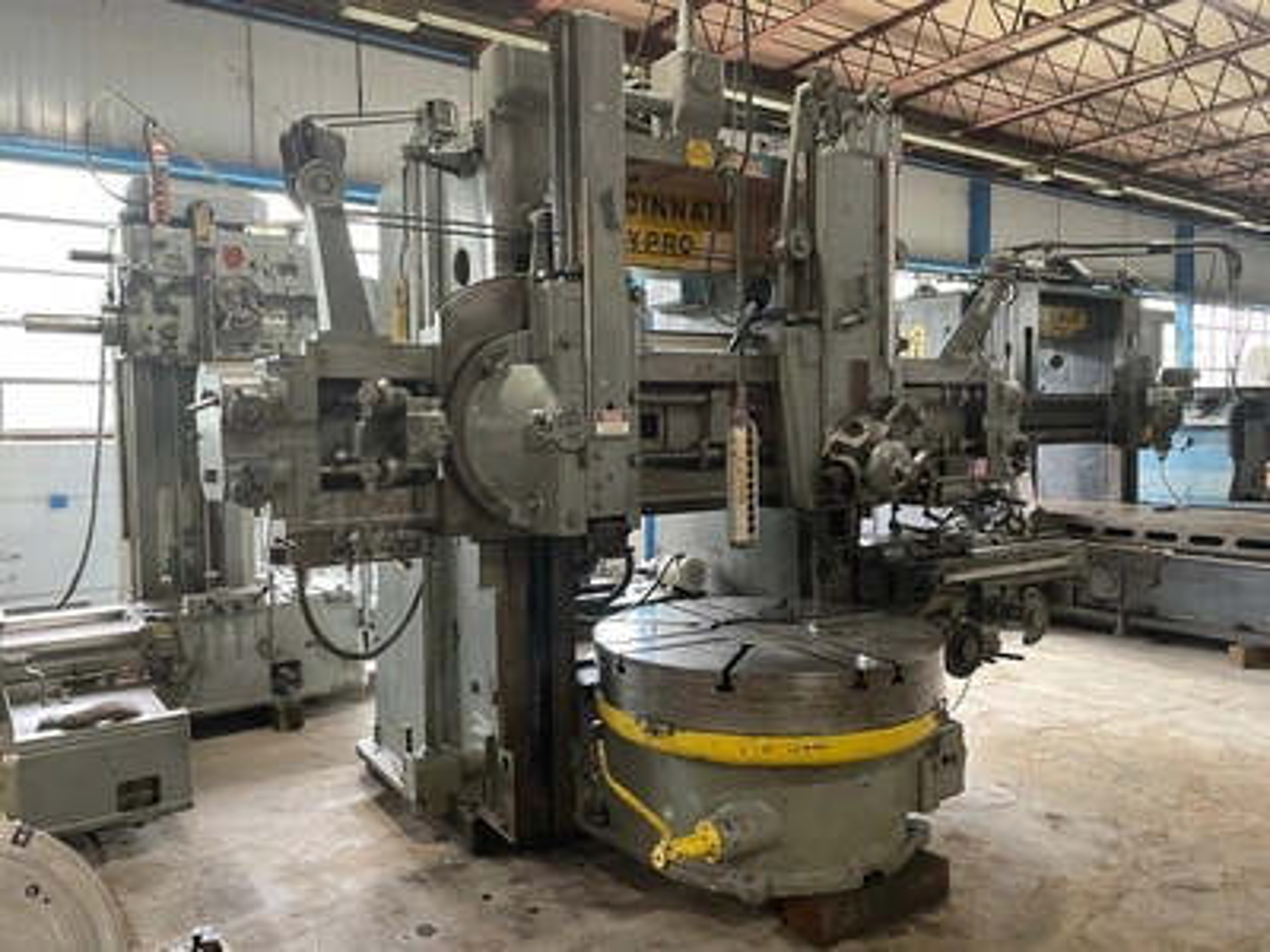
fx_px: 954
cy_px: 476
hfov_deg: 67.3
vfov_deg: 53.1
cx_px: 635
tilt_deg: -3.2
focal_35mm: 26
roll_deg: +1.2
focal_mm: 4.2
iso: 160
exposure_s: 1/60
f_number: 1.6
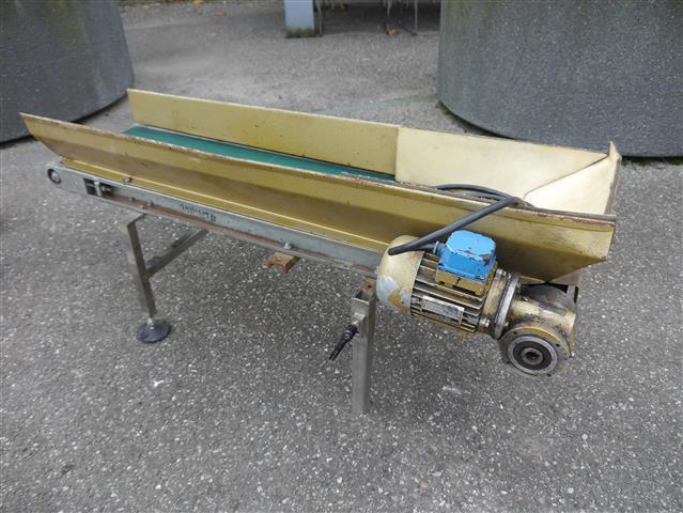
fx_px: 553
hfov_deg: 63.4
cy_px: 256
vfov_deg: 49.8
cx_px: 342
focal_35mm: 28
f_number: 4.5
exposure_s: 1/125
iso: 160
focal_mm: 14
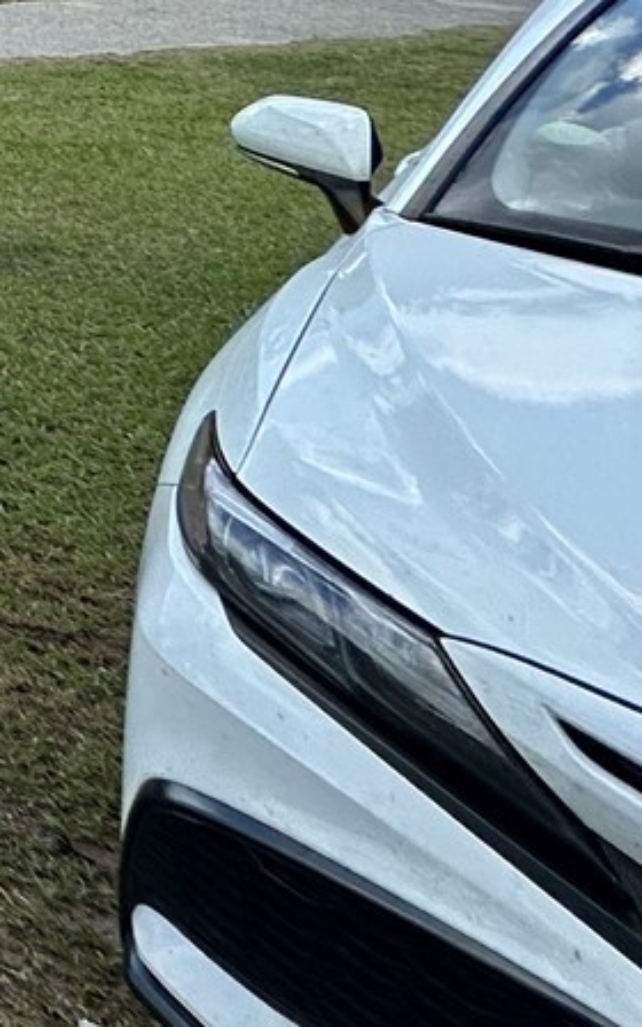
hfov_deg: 12.6
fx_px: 1484
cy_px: -238
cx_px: -1149
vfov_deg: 31.3
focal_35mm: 53
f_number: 2.2
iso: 40
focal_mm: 2.22
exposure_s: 1/895
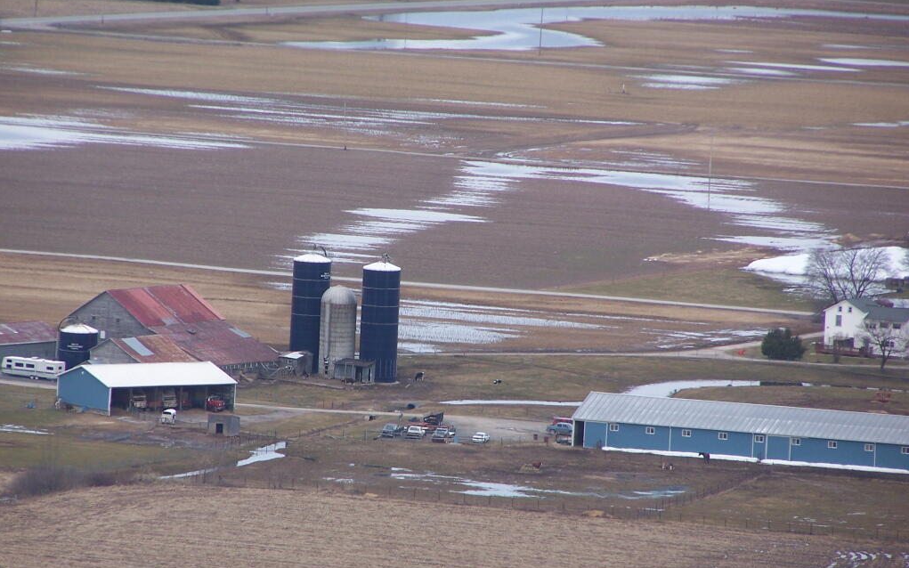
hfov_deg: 5.2
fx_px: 10008
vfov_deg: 3.3
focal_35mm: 404
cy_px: 308
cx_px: 454
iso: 80
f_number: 3.7
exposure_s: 1/400
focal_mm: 63
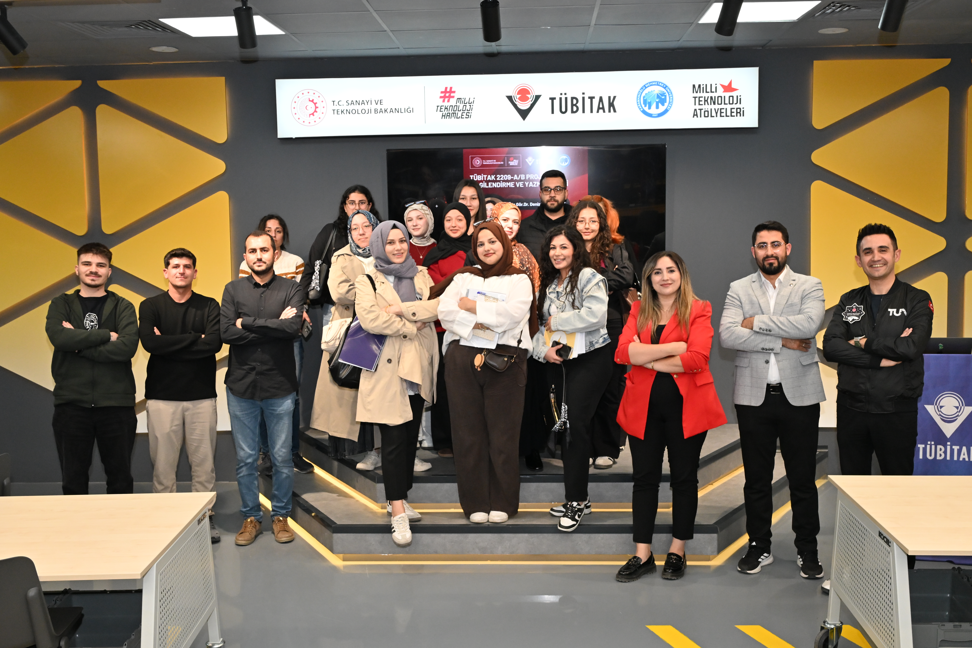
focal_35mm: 38
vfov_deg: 35.1
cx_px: 486
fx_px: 1026
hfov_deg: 50.7
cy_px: 324
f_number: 11
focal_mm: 38
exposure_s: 1/60
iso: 3200
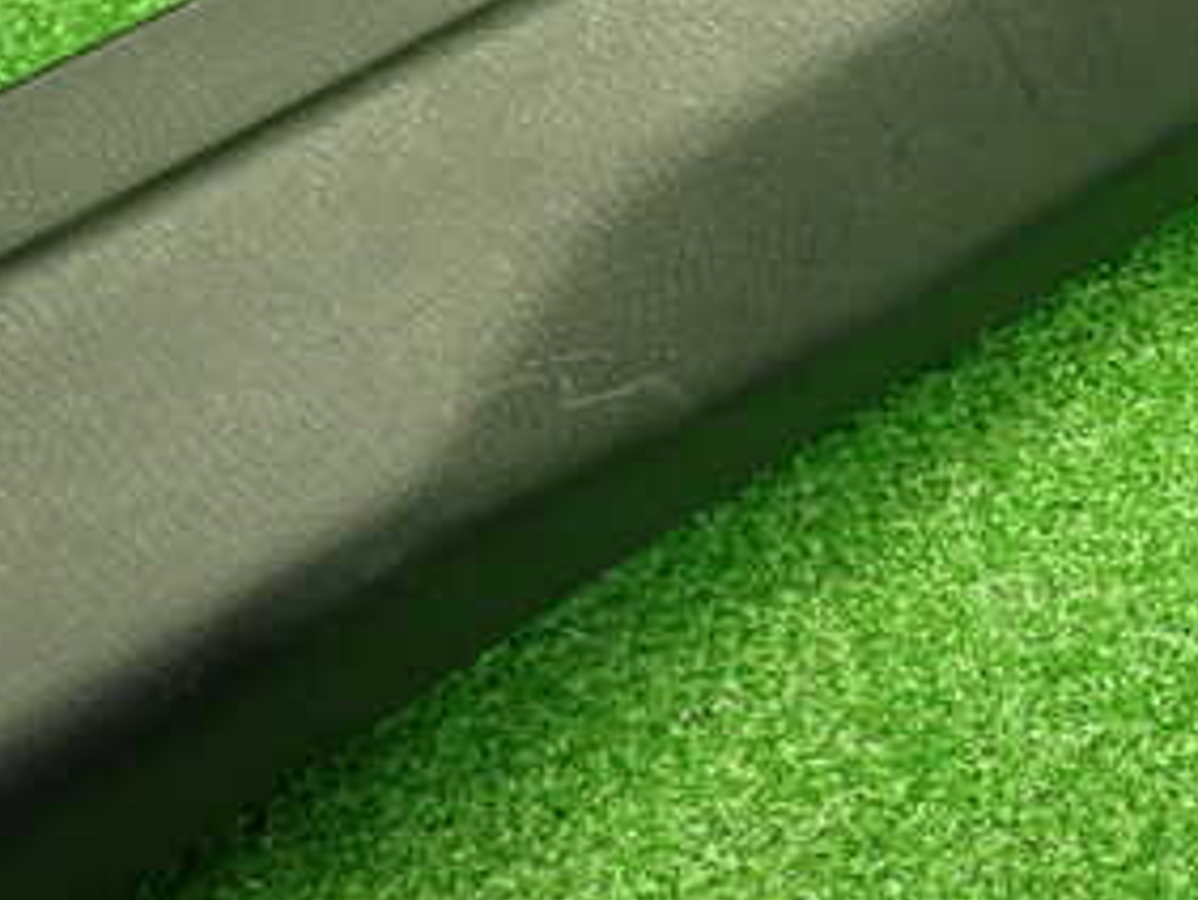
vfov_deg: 20.9
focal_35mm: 68
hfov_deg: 26.9
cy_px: -8
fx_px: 2355
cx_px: 1206
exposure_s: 1/30
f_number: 2.4
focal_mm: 5.79
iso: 250
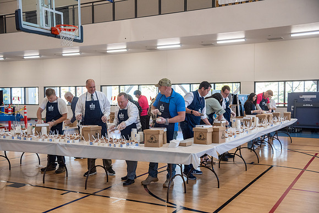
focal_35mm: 38
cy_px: 106
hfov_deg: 50.7
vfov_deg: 35.1
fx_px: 337
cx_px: 160
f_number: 4
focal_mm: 38
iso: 1000
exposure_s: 1/320
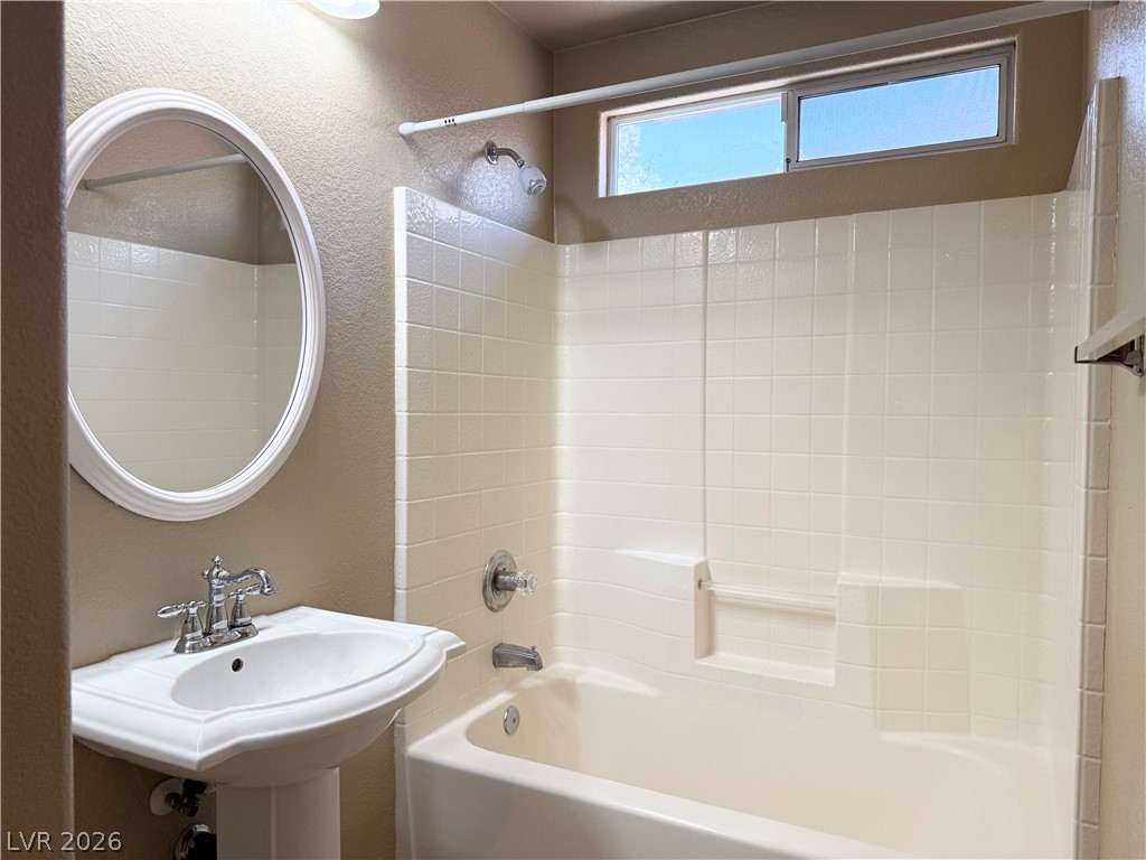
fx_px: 795
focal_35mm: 24
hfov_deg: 71.6
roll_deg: -0.7
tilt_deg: -1.0
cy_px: 430
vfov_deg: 56.8
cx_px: 573
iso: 125
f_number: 1.78
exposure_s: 1/240
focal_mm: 6.76
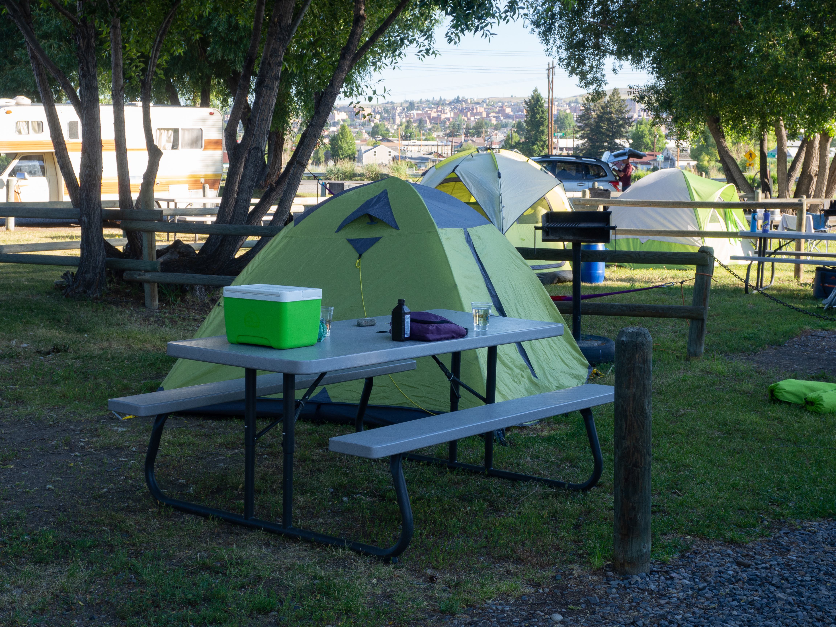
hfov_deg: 35.5
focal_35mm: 54
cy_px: 314
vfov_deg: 27.0
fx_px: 1304
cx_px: 418
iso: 200
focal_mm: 27
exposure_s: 1/60
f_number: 8
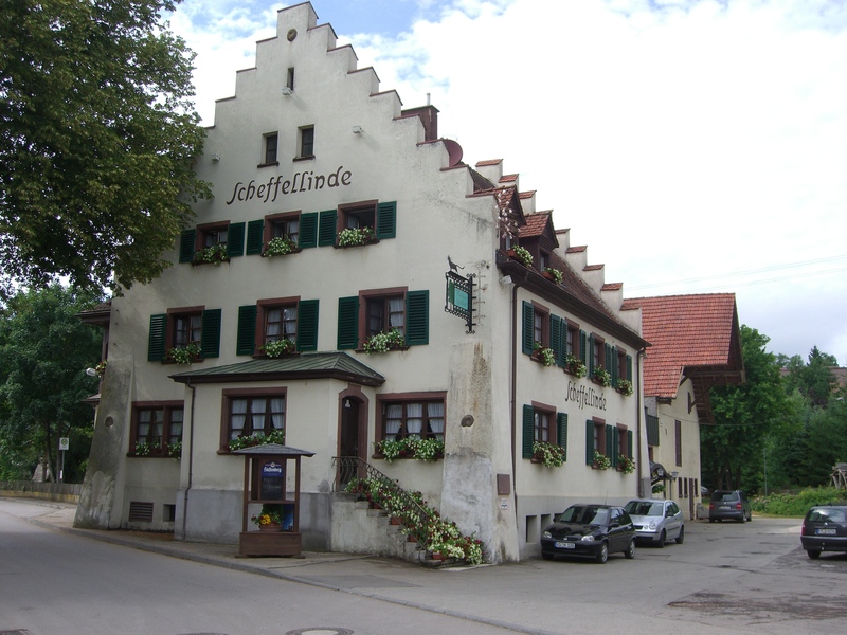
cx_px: 424
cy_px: 318
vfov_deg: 37.7
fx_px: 930
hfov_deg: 49.0
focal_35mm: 38
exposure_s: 1/500
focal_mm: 7.9
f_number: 4
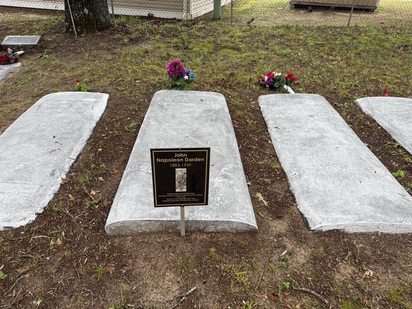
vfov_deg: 56.8
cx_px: 206
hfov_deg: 71.6
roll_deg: -1.4
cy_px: 154
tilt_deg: -30.9
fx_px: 286
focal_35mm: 24
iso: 80
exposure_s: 1/813
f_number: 1.78
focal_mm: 6.76
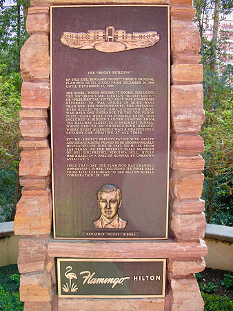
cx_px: 116
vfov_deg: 52.6
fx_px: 314
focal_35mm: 35
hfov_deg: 40.7
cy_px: 156
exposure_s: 1/33
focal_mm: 5.8
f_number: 3
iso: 50
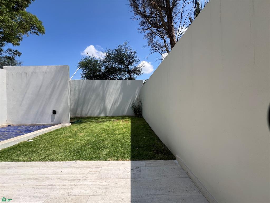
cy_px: 102
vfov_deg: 89.9
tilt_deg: +0.5
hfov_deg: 106.2
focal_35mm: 13
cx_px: 135
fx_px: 101
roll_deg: +0.6
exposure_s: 1/1167
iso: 32
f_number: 1.8
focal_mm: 1.57
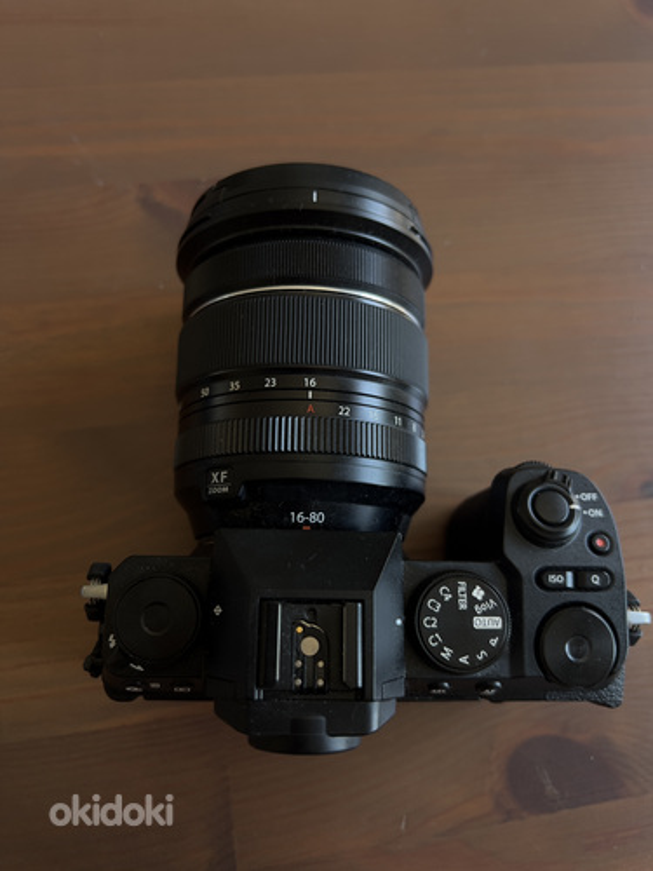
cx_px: 326
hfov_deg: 53.1
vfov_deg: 67.3
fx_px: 654
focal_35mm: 26
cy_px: 436
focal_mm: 5.7
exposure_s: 1/100
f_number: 1.5
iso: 125
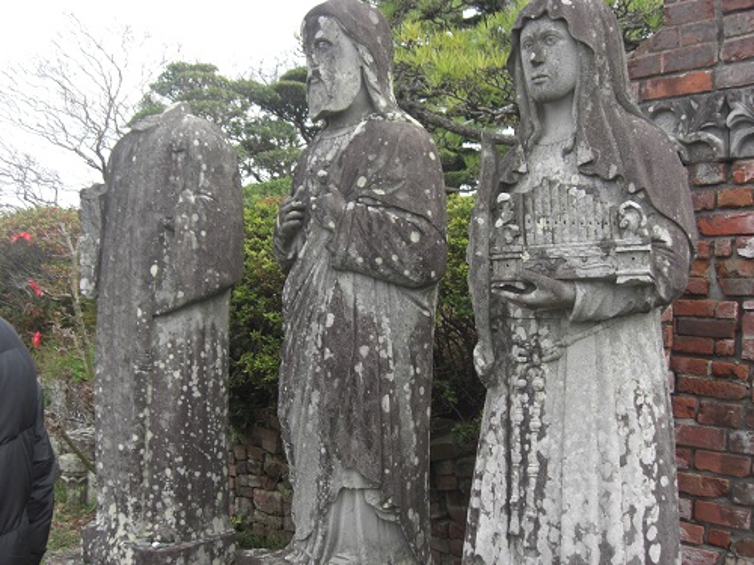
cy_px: 282
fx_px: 828
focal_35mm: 38
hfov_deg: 49.0
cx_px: 377
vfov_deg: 37.7
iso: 80
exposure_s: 1/200
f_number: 2.8
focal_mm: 7.9
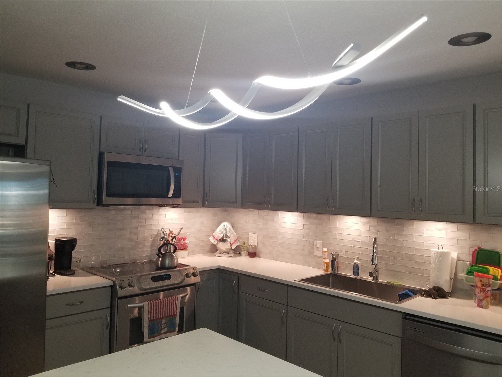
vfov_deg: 53.1
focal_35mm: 26
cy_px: 188
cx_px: 251
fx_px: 377
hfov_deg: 67.3
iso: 160
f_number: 1.7
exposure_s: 1/60
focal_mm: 4.25
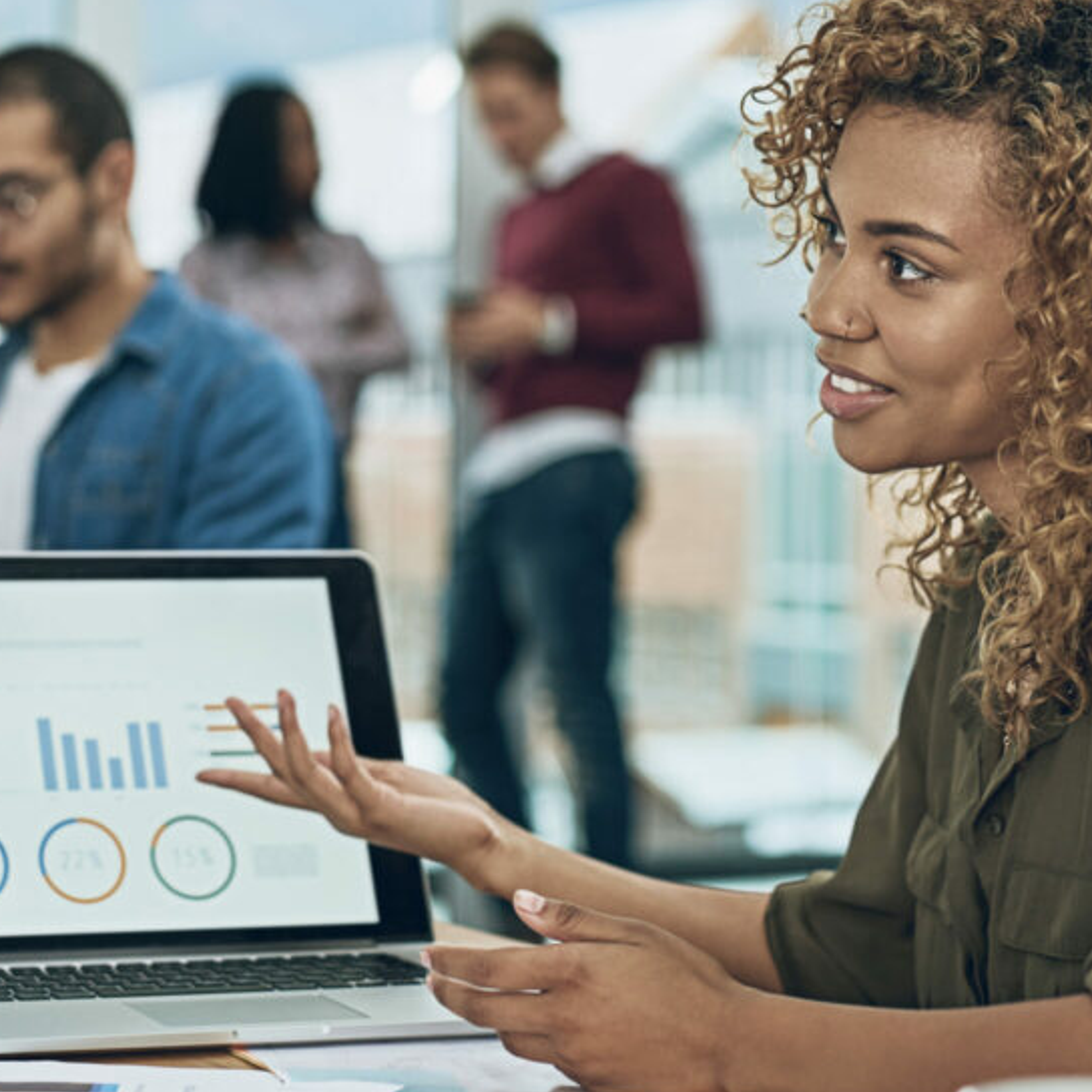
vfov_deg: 17.4
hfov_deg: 17.2
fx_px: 3569
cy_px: 430
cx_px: 179
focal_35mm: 100
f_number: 2.2
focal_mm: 50
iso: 200
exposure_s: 1/160
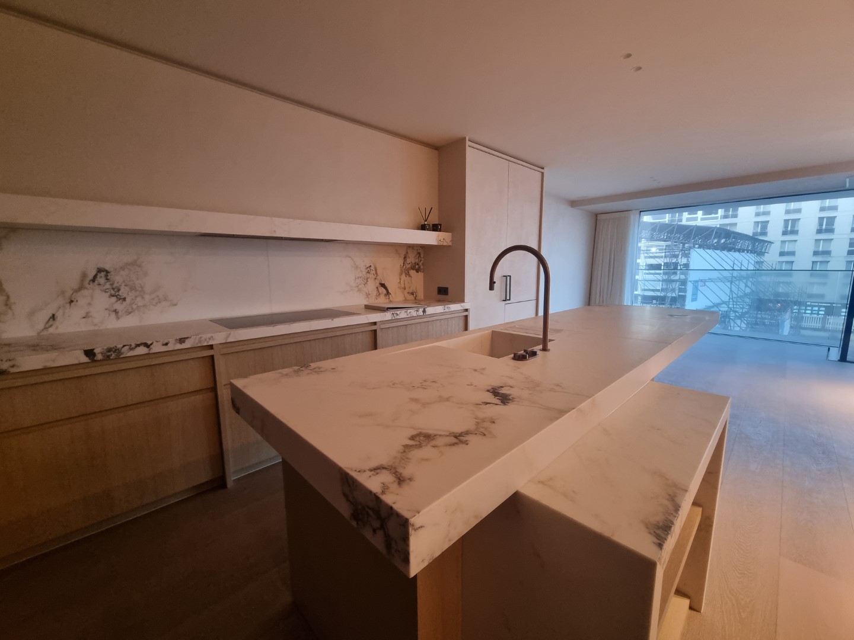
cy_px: 320
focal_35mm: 13
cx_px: 427
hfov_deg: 106.2
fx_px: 321
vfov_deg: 89.9
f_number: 2.2
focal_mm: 2.2
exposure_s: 1/33
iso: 320
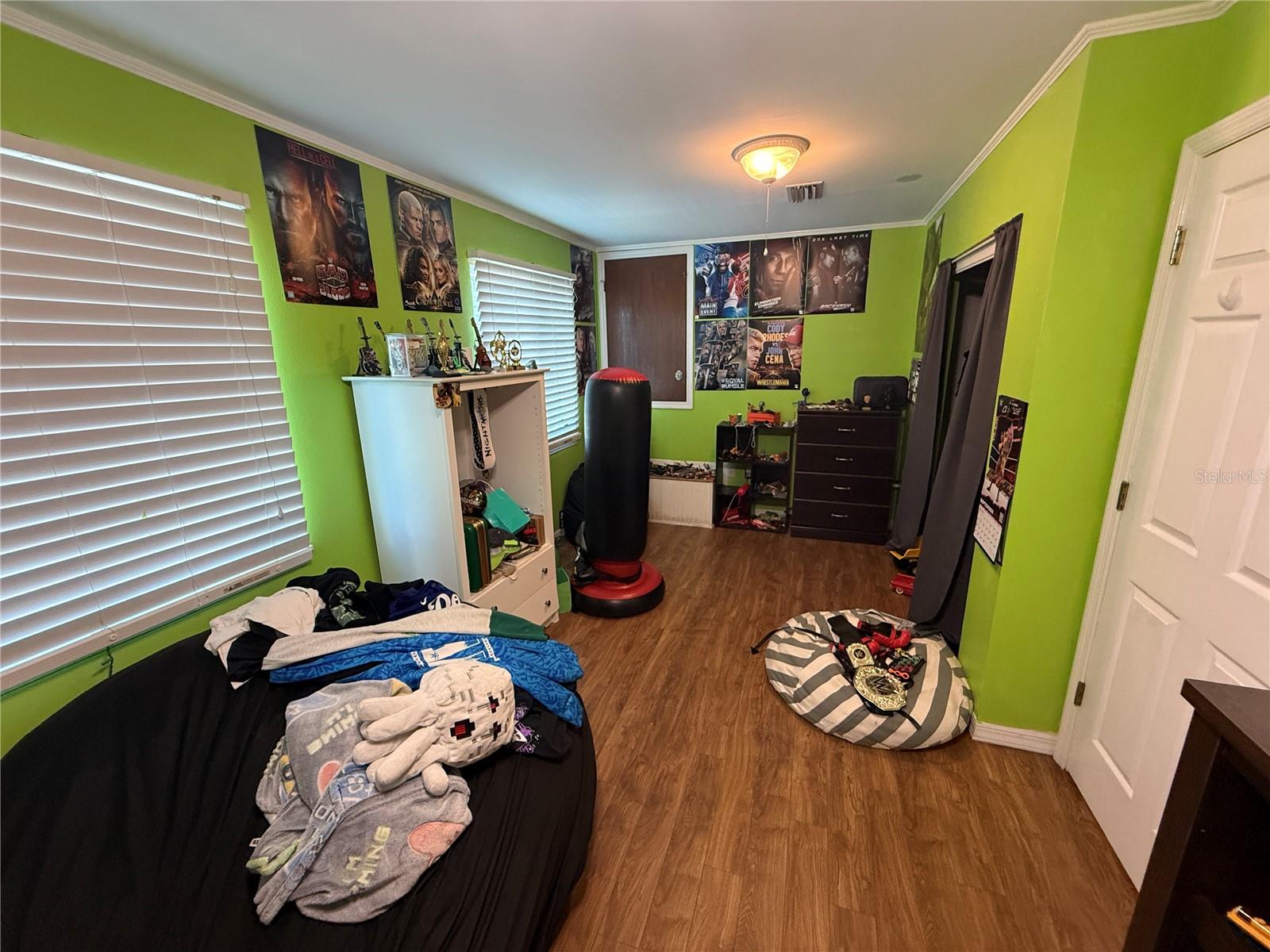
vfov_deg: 85.7
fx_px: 514
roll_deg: +1.4
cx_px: 635
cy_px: 476
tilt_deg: -14.0
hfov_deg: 102.1
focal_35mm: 14
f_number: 2.2
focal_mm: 2.22
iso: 500
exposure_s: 1/60
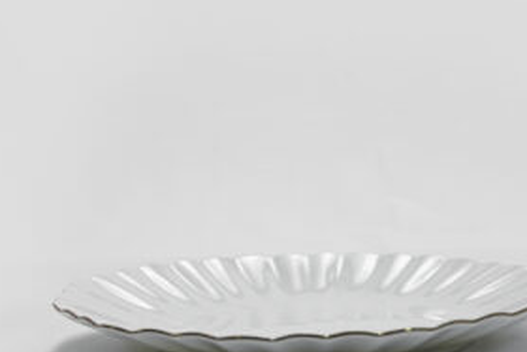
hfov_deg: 23.3
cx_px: 318
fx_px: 1274
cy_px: 248
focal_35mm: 87
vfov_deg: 15.7
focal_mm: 61
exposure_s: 1/100
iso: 3200
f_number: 13
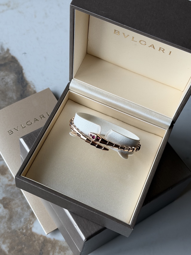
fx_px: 353
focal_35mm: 48
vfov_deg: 39.7
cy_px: 128
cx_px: 96
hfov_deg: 30.3
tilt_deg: -64.4
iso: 100
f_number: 1.78
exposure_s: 1/88
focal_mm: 6.76
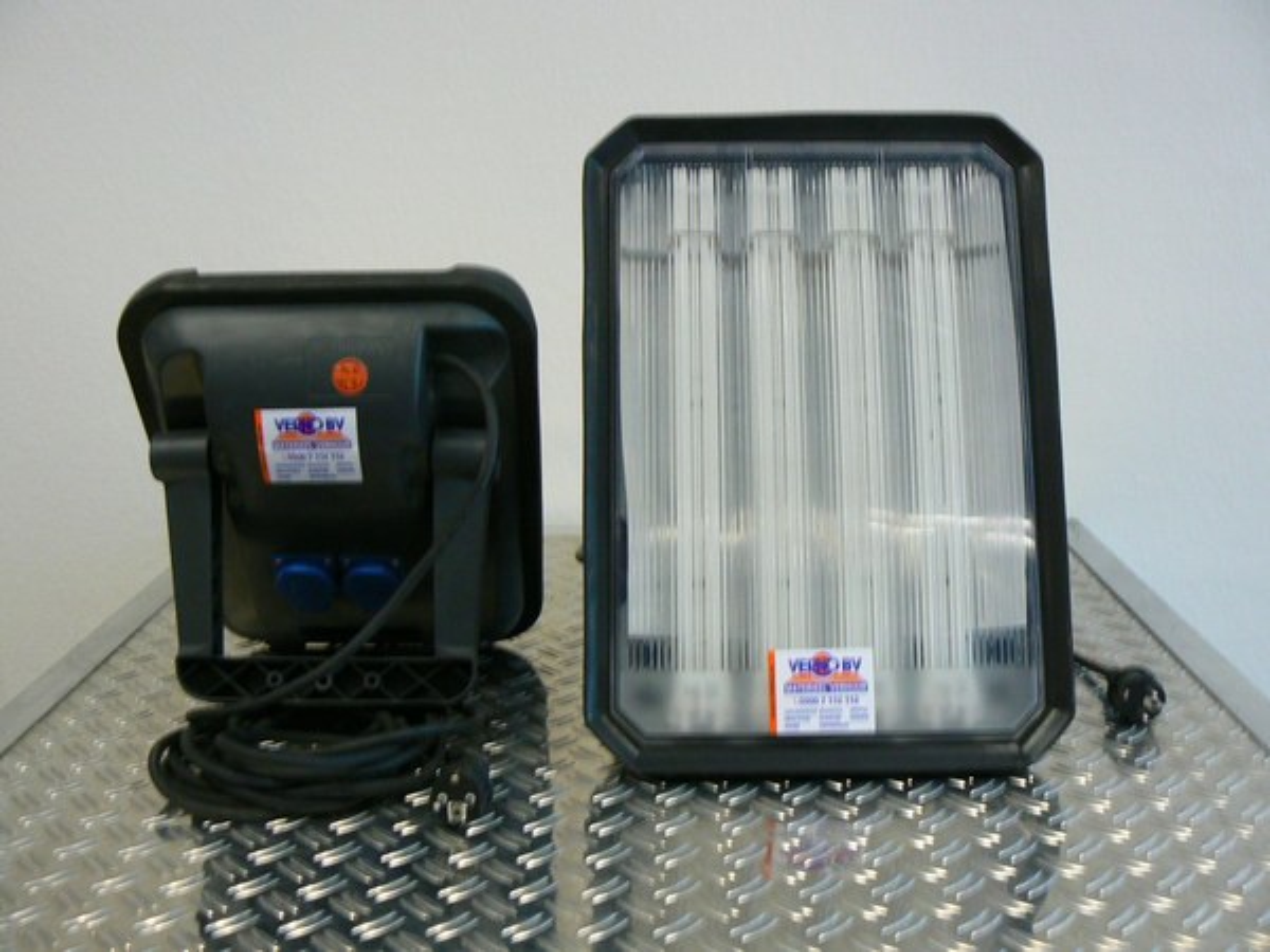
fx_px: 1321
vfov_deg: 39.7
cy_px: 476
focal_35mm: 36
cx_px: 635
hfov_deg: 51.4
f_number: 2.8
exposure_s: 1/30
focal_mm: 6
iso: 160
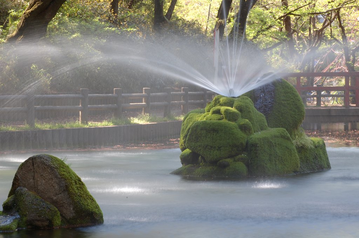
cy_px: 119
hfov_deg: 15.2
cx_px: 180
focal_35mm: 135
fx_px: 1345
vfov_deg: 10.1
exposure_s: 1
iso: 200
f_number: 32
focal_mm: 90
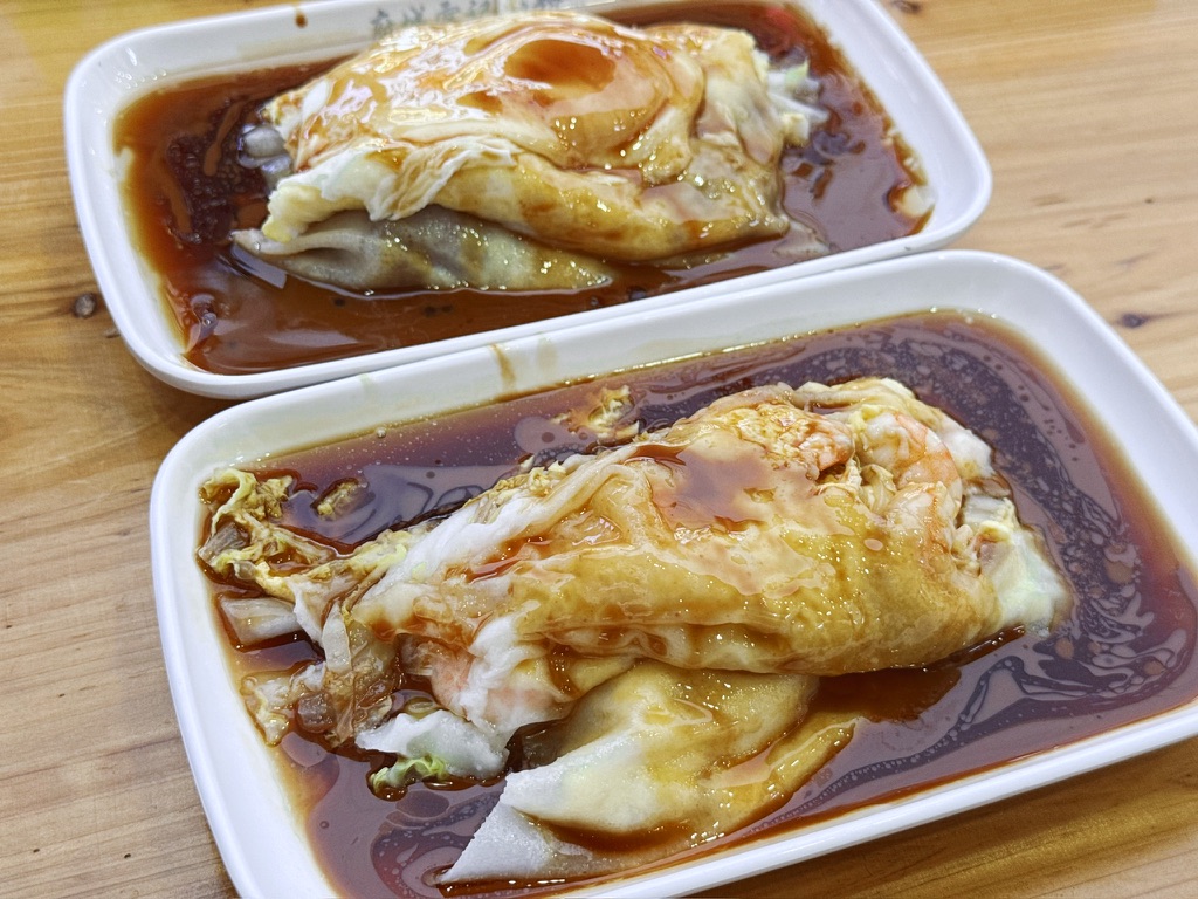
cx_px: 599
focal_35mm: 48
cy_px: 450
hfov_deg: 39.7
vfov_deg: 30.3
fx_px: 1661
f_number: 1.78
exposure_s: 1/100
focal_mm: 6.76
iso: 80
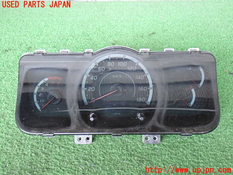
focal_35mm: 47
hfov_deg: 40.4
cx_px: 116
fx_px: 316
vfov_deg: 30.9
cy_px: 88
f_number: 3.1
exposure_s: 1/50
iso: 640
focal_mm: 8.4
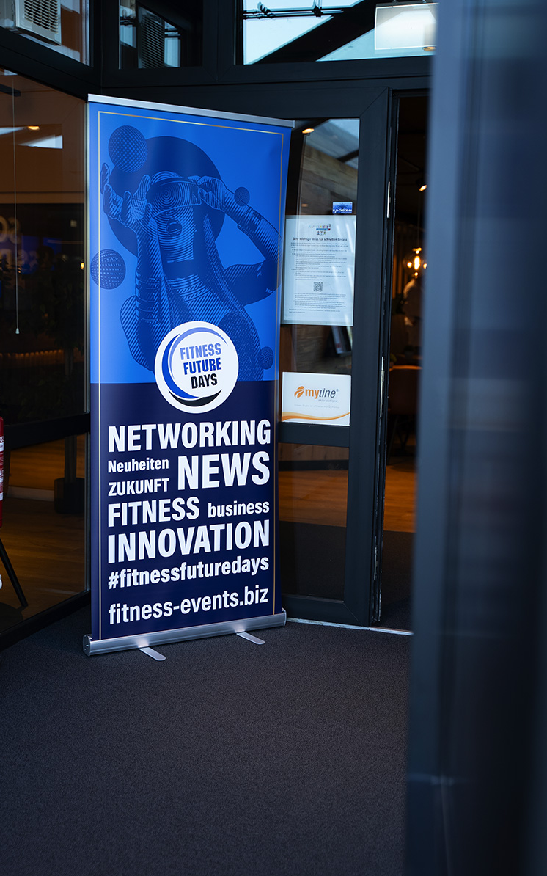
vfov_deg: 45.3
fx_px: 1050
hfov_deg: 29.2
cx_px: 288
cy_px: 439
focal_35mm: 44
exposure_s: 1/200
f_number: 2.8
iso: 400
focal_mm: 43
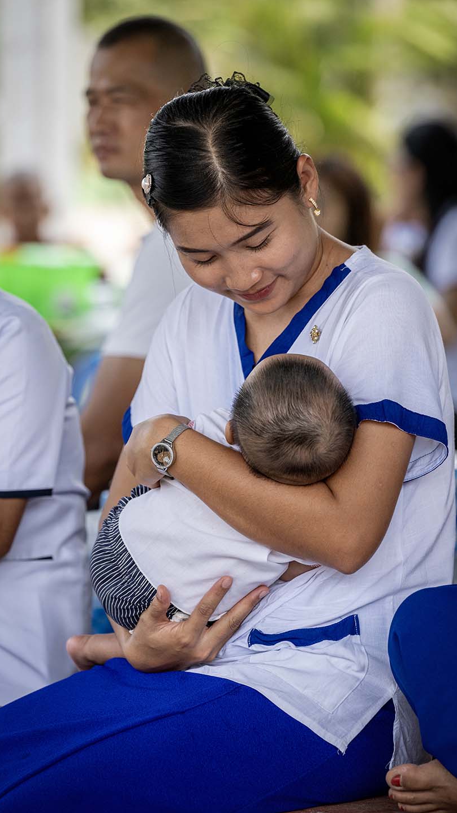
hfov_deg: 5.8
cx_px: 212
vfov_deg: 10.3
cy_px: 406
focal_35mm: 210
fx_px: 4525
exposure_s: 1/1600
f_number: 4
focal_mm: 200
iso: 1250
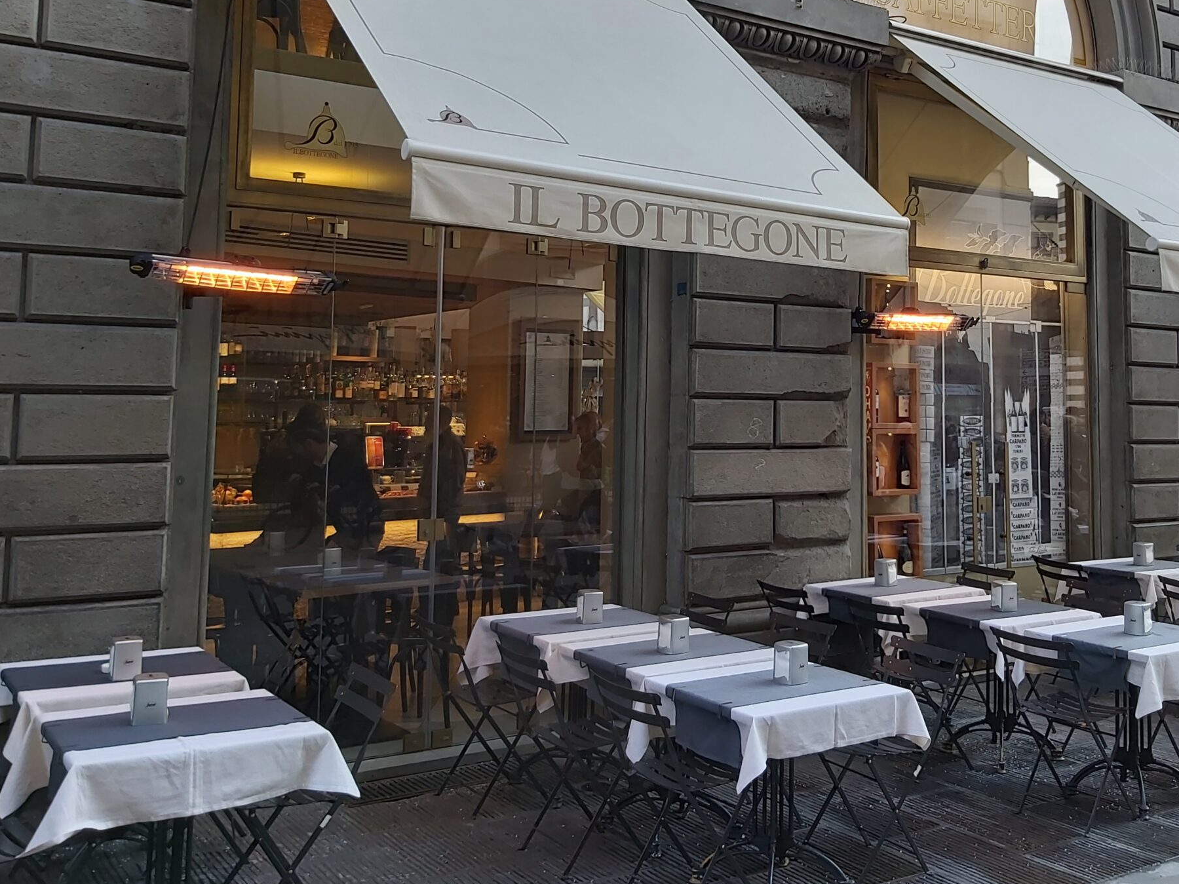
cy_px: 279
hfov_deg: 49.7
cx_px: 723
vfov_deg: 38.1
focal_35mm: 37
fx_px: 1260
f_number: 1.7
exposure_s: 1/154
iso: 64
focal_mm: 3.92
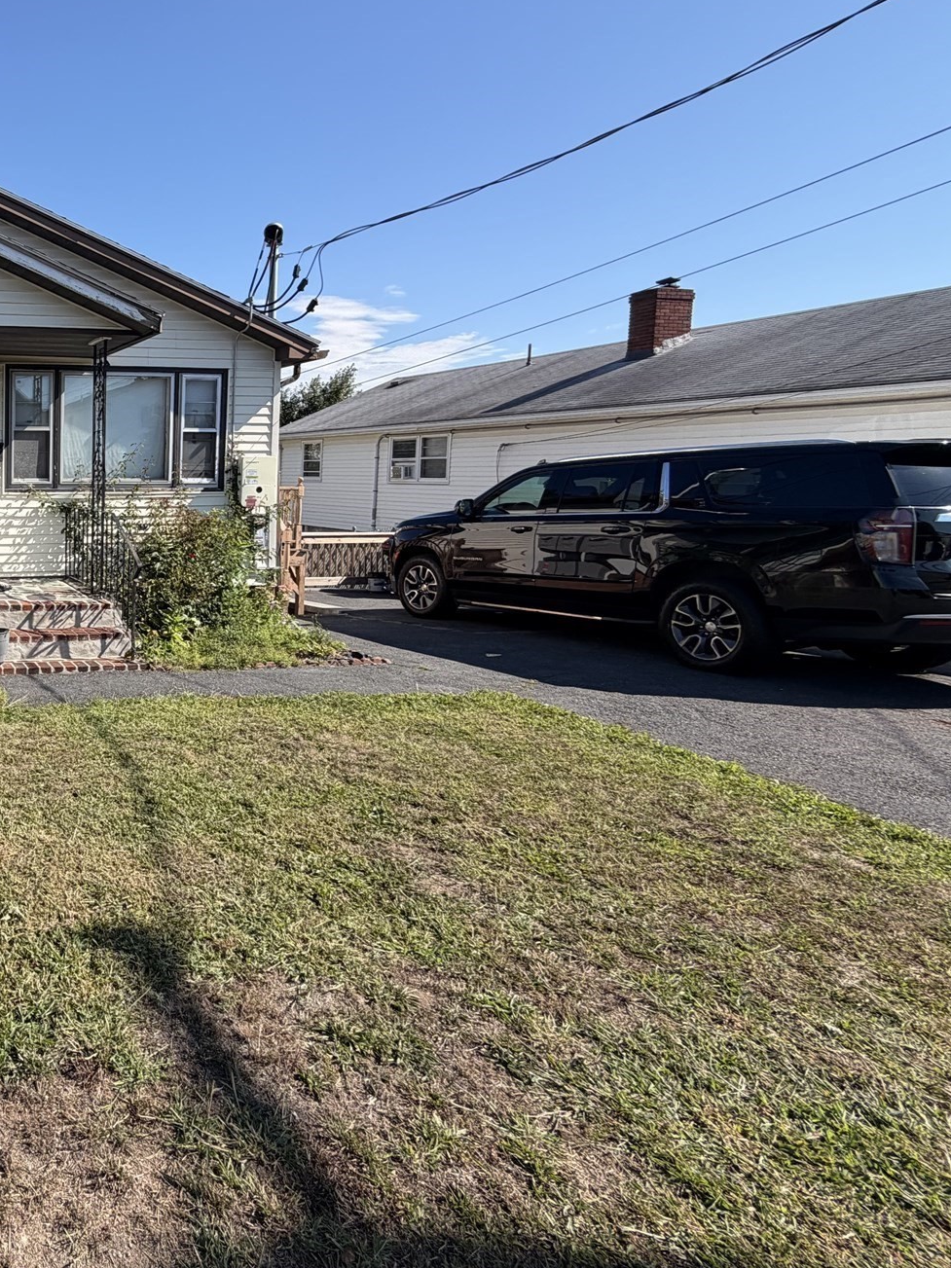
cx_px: -35
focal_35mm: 22
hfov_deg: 48.2
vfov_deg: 75.9
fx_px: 806
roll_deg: +1.3
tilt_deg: -3.7
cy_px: 536
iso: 32
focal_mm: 2.22
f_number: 2.2
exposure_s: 1/770
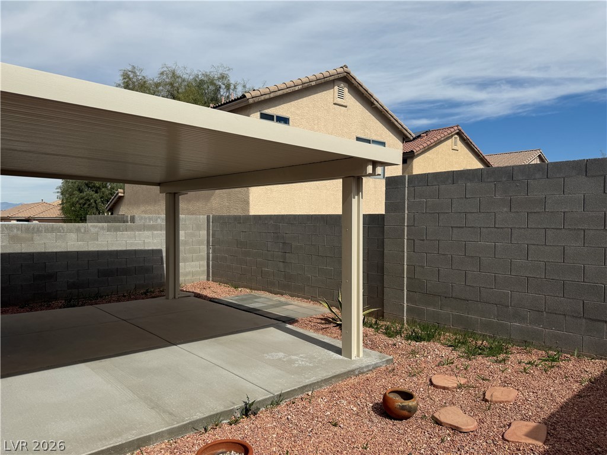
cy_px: 228
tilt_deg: -1.9
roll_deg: -0.8
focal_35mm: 24
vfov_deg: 56.8
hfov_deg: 71.6
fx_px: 421
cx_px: 304
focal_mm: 6.76
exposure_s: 1/8130
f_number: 1.78
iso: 80
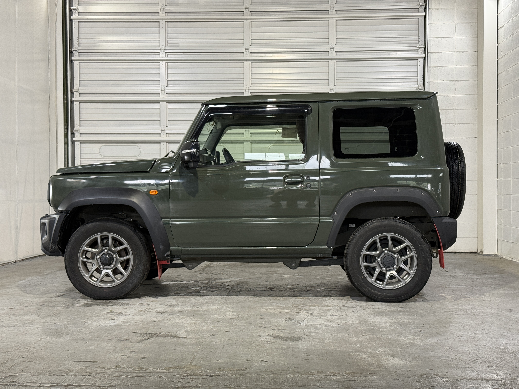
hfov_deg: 39.7
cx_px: 260
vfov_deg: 30.3
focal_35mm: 48
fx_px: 720
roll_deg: -0.4
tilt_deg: +0.0
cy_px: 194
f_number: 1.78
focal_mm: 6.76
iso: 125
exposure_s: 1/60
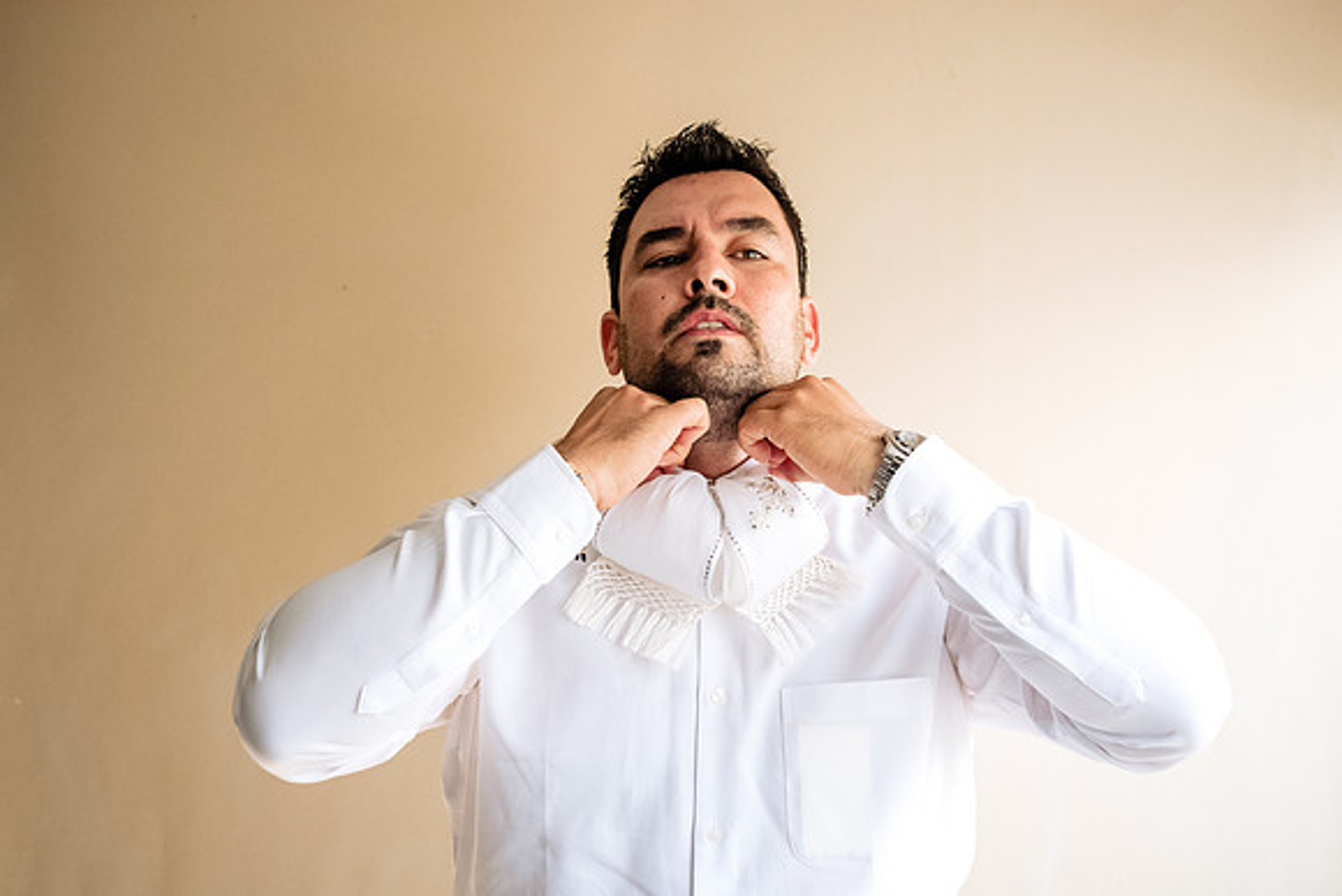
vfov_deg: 31.8
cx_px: 672
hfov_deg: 46.4
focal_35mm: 42
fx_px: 1566
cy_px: 368
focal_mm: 35
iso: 1600
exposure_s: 1/400
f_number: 4
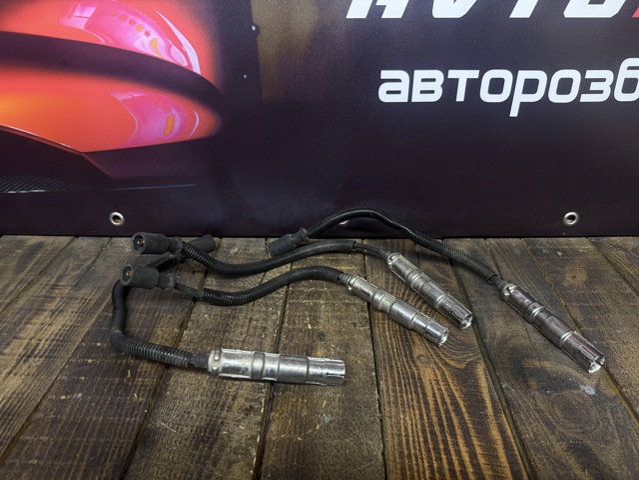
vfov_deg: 56.8
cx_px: 320
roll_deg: +0.7
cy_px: 240
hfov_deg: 71.6
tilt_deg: -29.3
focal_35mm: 24
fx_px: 443
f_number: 1.78
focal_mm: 6.76
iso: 160
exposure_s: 1/50
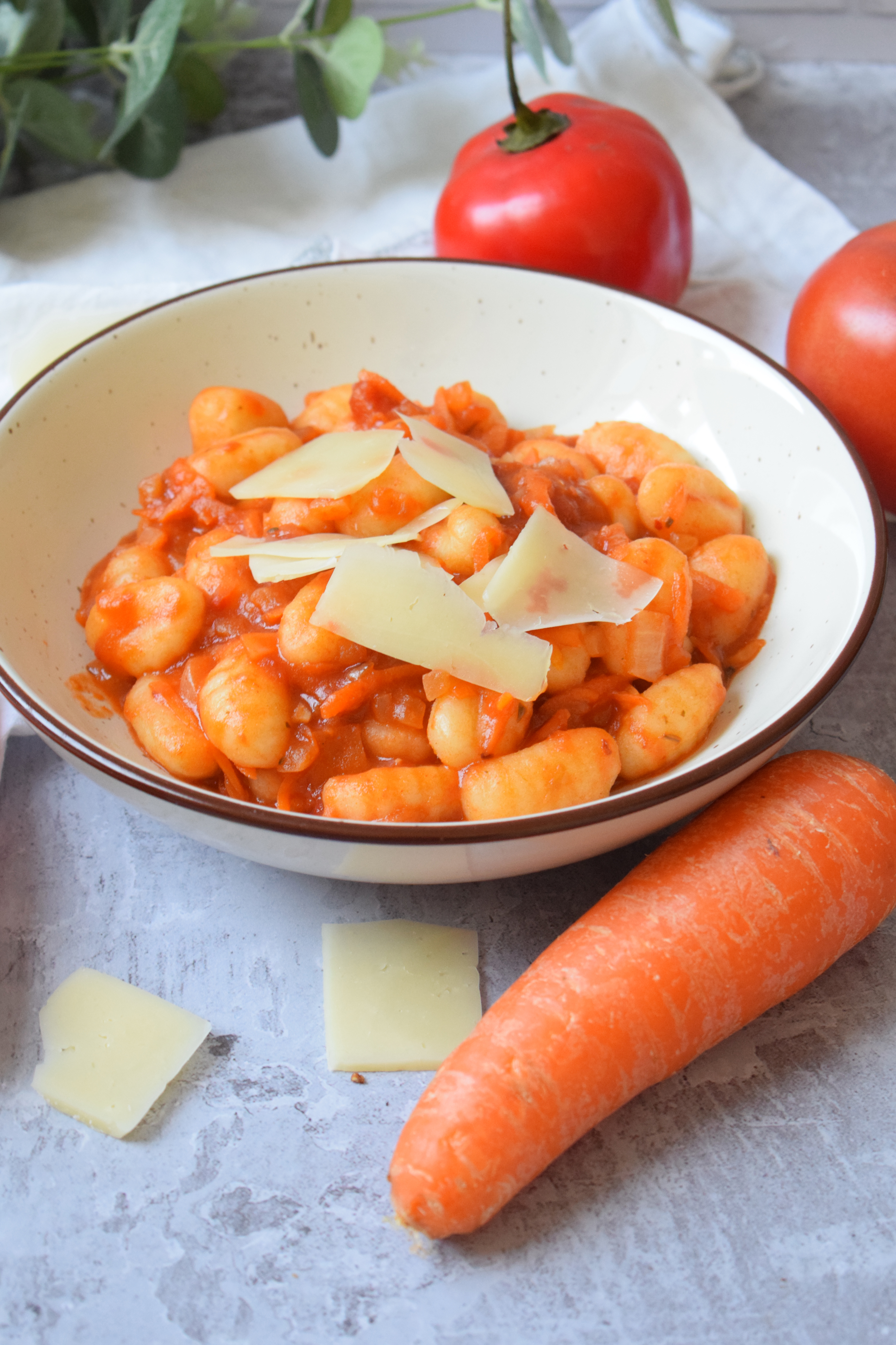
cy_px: 672
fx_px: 3080
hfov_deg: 16.6
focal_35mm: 82
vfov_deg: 24.6
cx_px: 448
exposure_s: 1/125
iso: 2000
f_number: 5.6
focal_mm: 55
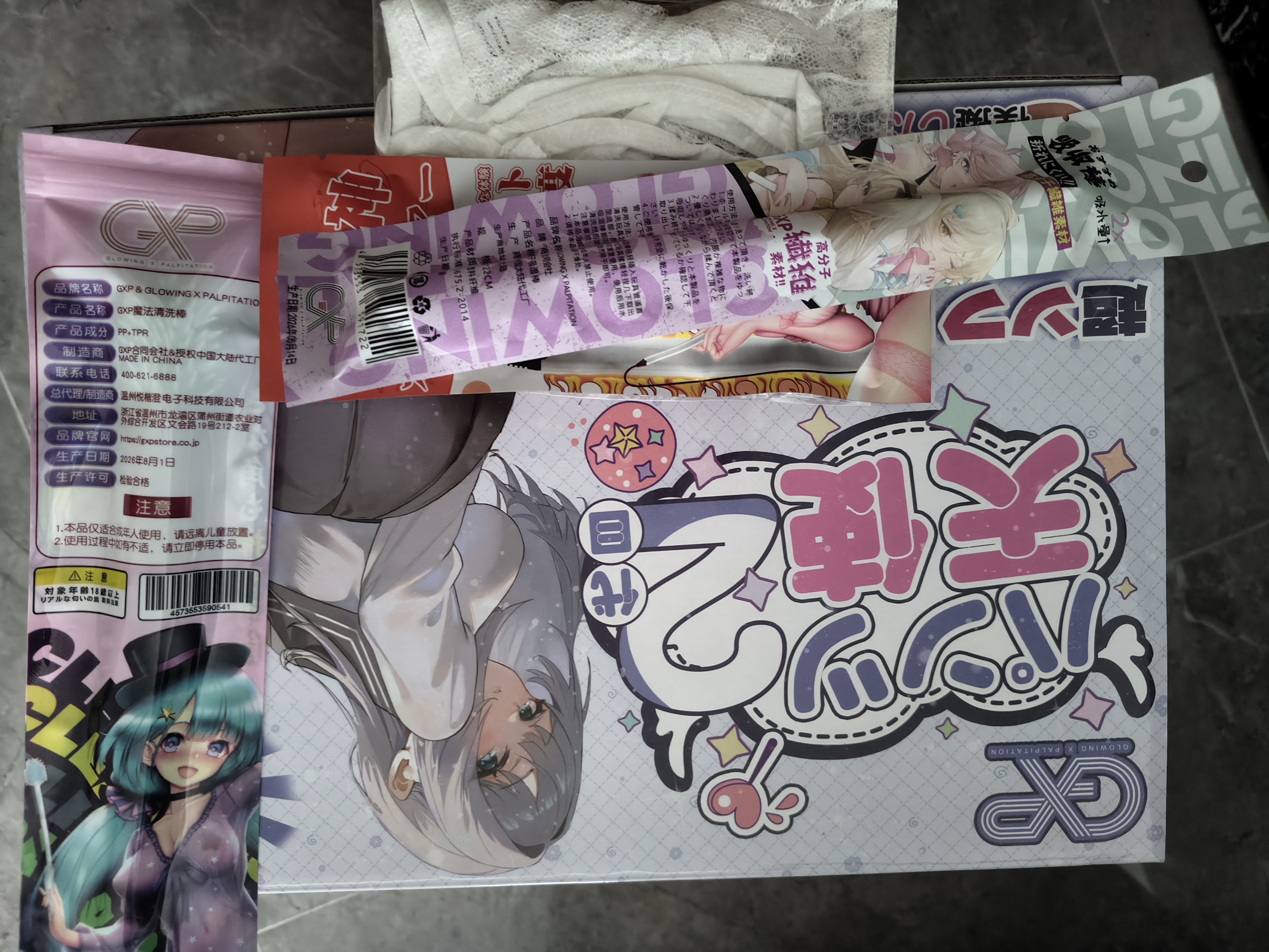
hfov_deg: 73.9
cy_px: 476
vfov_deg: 58.9
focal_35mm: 23
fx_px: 843
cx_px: 634
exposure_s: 1/20
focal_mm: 5.56
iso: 2341
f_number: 1.88
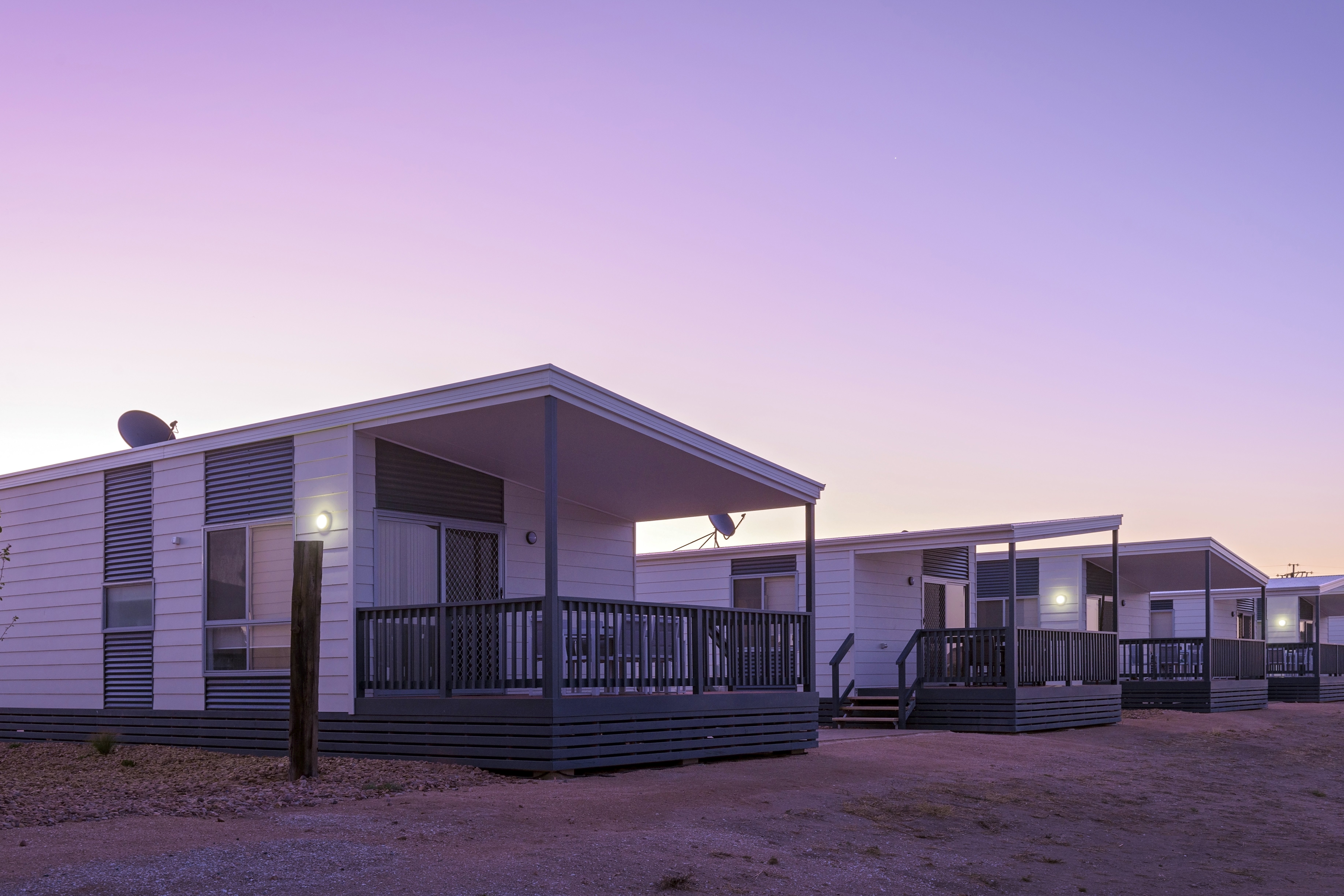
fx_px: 1270
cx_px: 672
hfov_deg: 55.8
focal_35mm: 34
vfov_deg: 38.9
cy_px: 448
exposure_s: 1/3
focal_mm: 34
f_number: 9
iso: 250
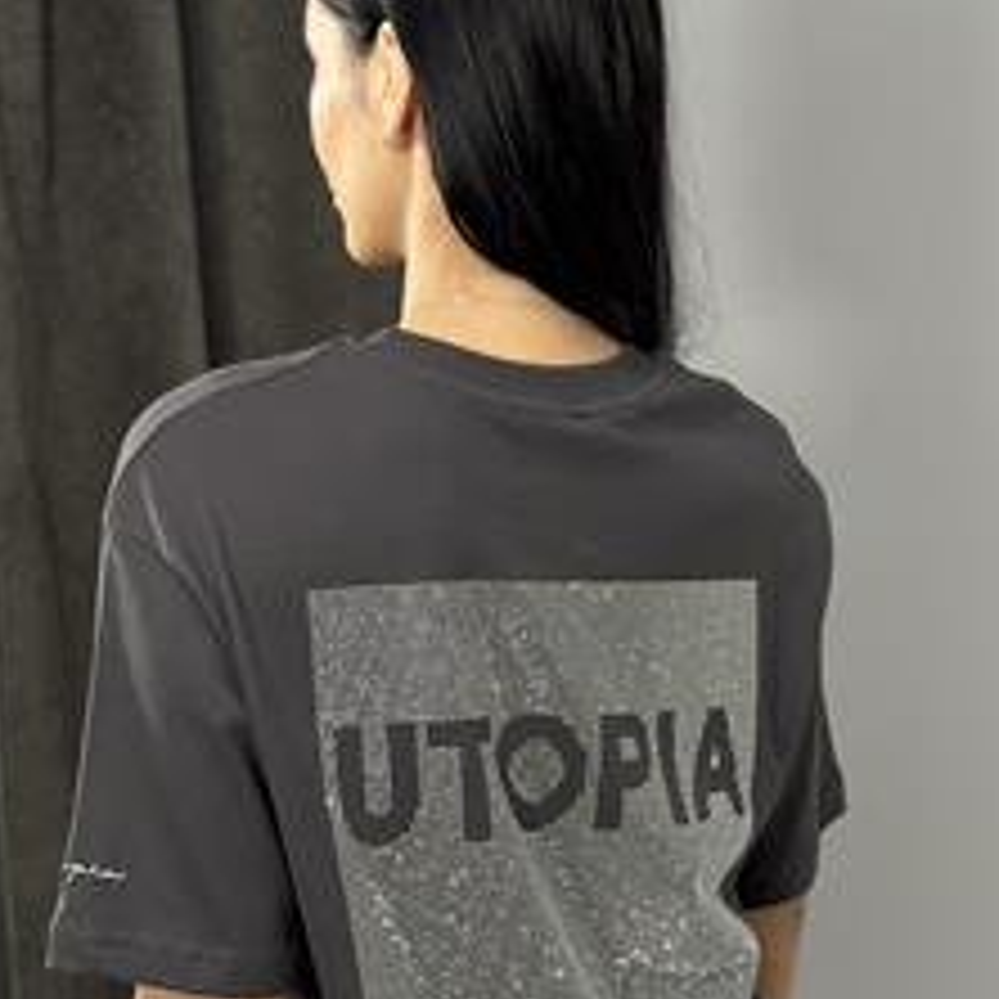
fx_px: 2579
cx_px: 504
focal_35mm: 79
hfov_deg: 21.9
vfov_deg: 21.6
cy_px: 817
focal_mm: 6.86
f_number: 1.78
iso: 160
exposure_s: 1/100
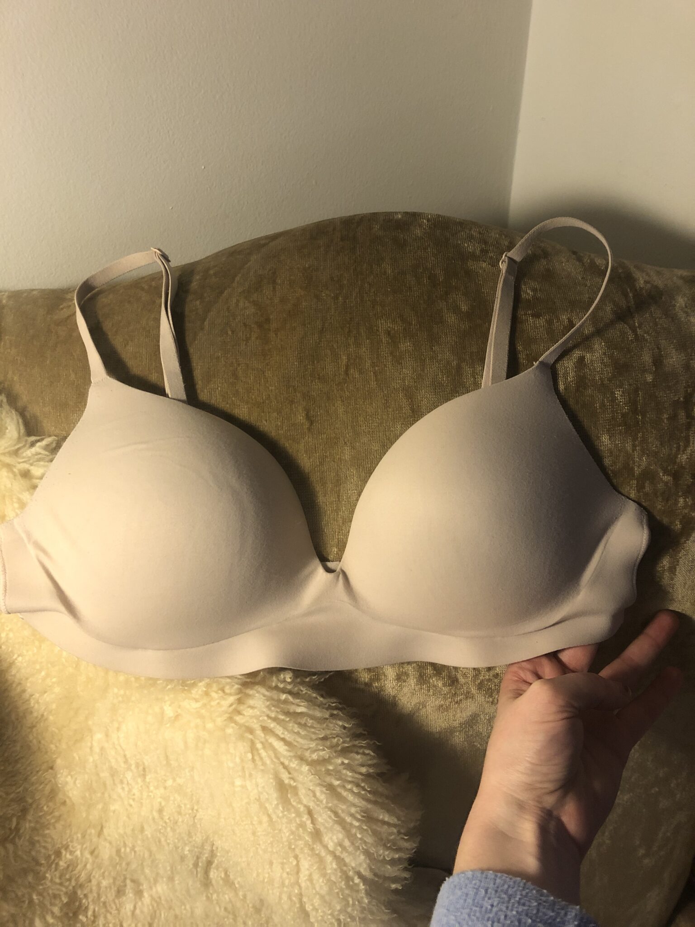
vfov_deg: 63.4
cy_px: 464
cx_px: 348
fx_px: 750
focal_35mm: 28
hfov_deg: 49.7
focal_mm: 3.99
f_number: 1.8
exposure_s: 1/15
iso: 50
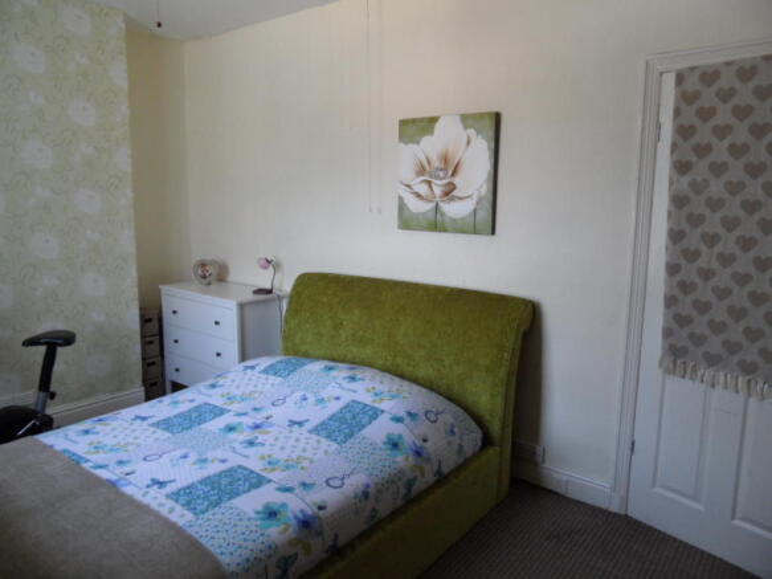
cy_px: 290
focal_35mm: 24
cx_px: 386
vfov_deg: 56.8
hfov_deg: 71.6
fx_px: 535
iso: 160
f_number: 3.2
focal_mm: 3.9
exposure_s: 1/30
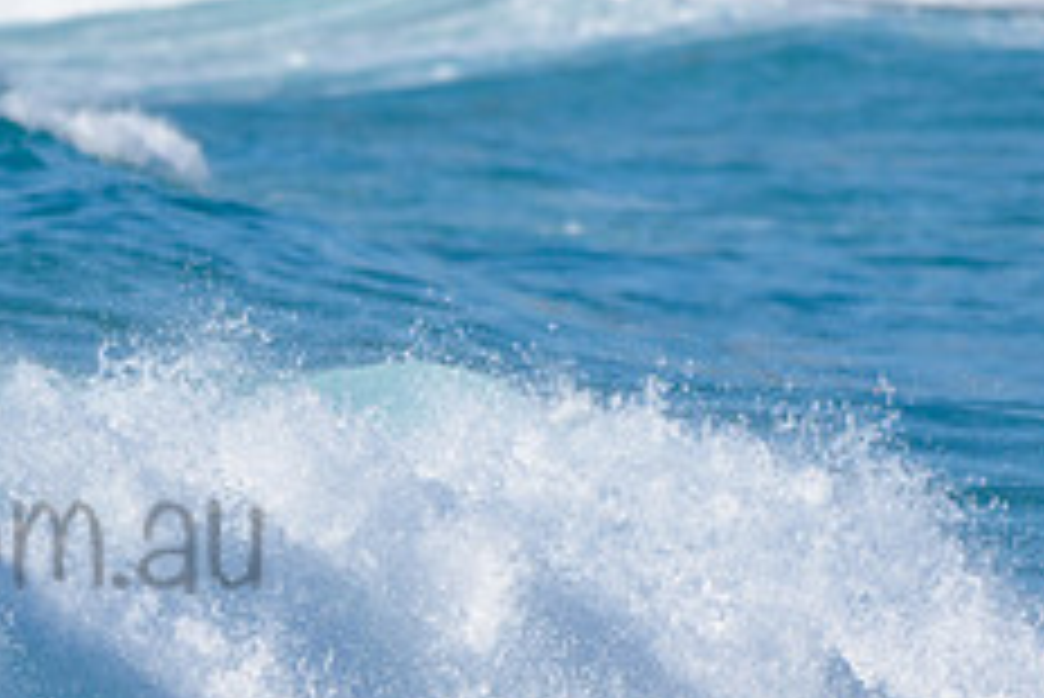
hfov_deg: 1.3
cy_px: 656
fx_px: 44512
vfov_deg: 0.9
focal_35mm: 1534
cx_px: -113
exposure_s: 1/2000
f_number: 5.6
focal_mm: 500
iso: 160
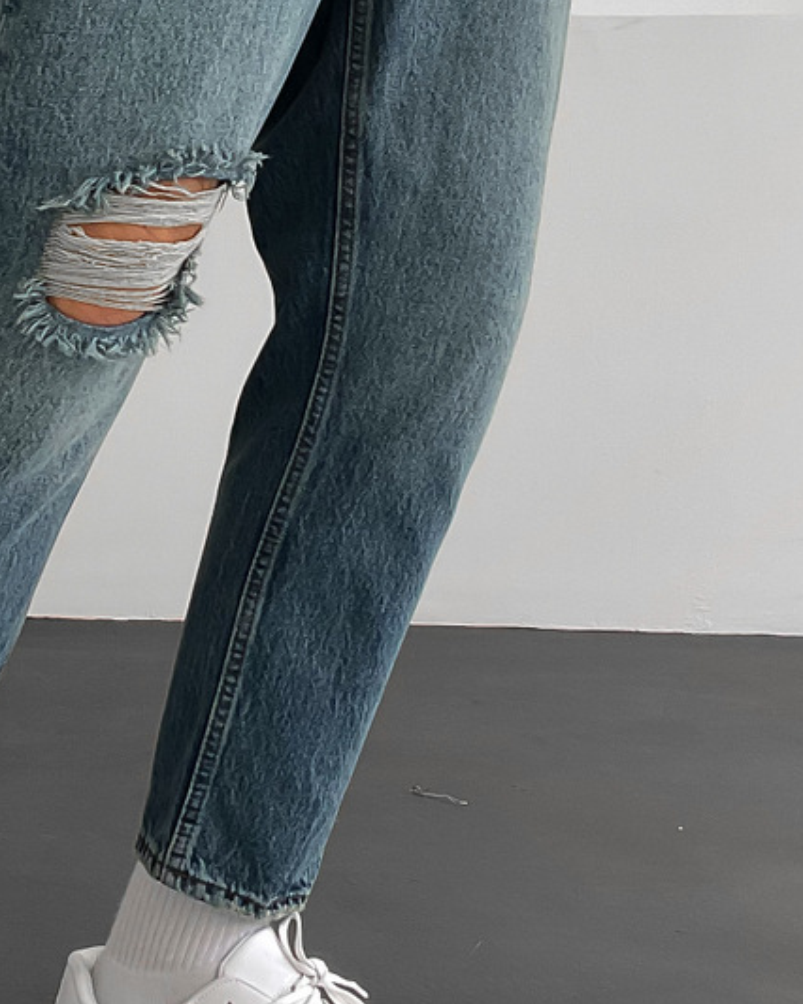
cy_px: 207
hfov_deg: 18.0
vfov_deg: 22.2
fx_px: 2527
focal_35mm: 85
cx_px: 205
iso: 50
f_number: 1.8
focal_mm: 3
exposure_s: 1/120
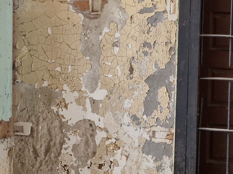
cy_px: 6
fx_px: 545
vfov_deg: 17.8
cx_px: 229
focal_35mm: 81
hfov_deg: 23.2
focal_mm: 6.4
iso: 160
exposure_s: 1/100
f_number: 1.8
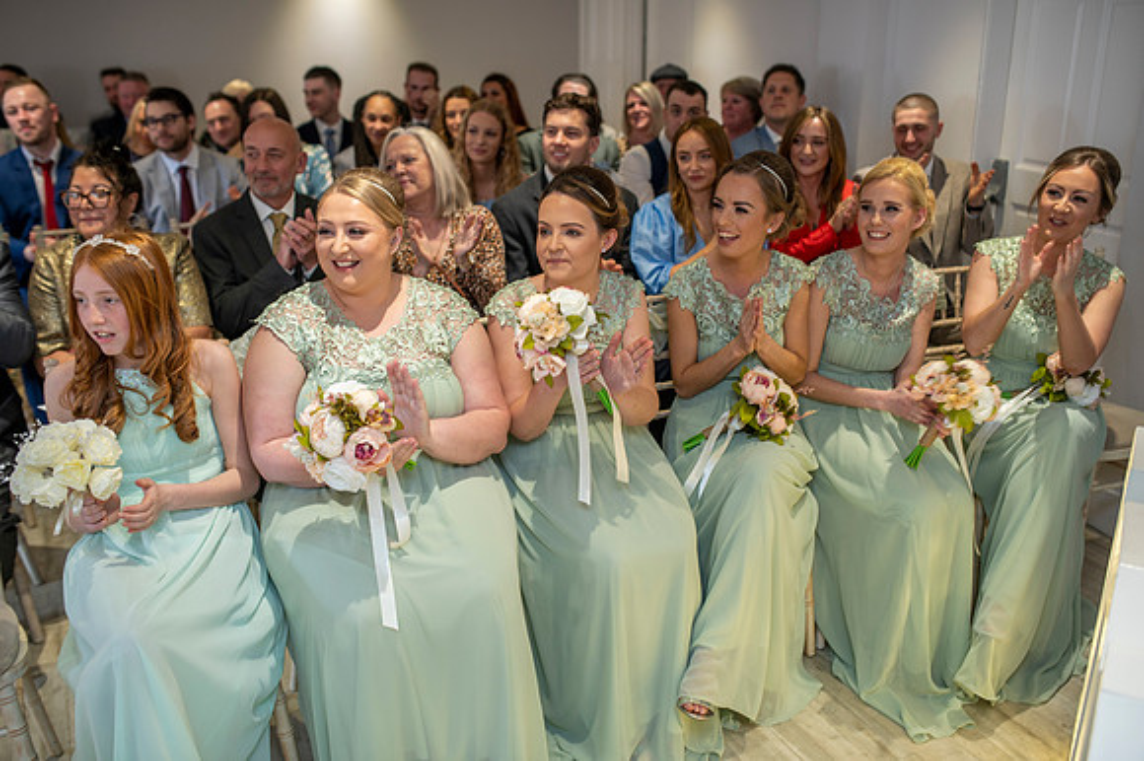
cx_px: 572
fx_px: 1112
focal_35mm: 35
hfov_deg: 54.5
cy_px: 380
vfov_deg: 37.8
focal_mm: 35
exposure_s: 1/100
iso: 200
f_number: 2.5
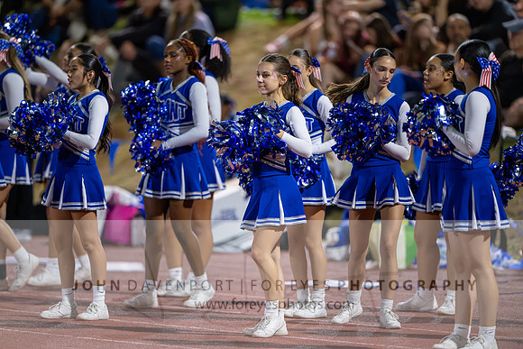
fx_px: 5812
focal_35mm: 400
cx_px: 262
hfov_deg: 5.2
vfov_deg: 3.4
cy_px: 174
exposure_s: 1/1000
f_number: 2.8
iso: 12800
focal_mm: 400
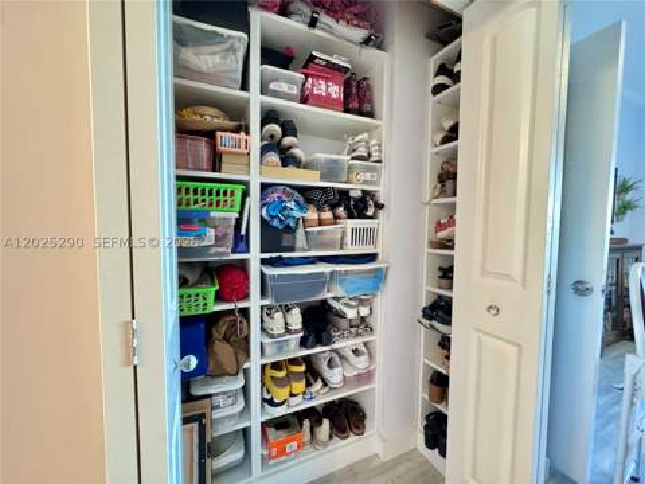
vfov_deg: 85.7
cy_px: 242
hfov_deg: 102.1
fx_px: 261
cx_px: 322
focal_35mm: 14
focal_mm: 2.22
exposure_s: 1/40
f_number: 2.2
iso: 1250
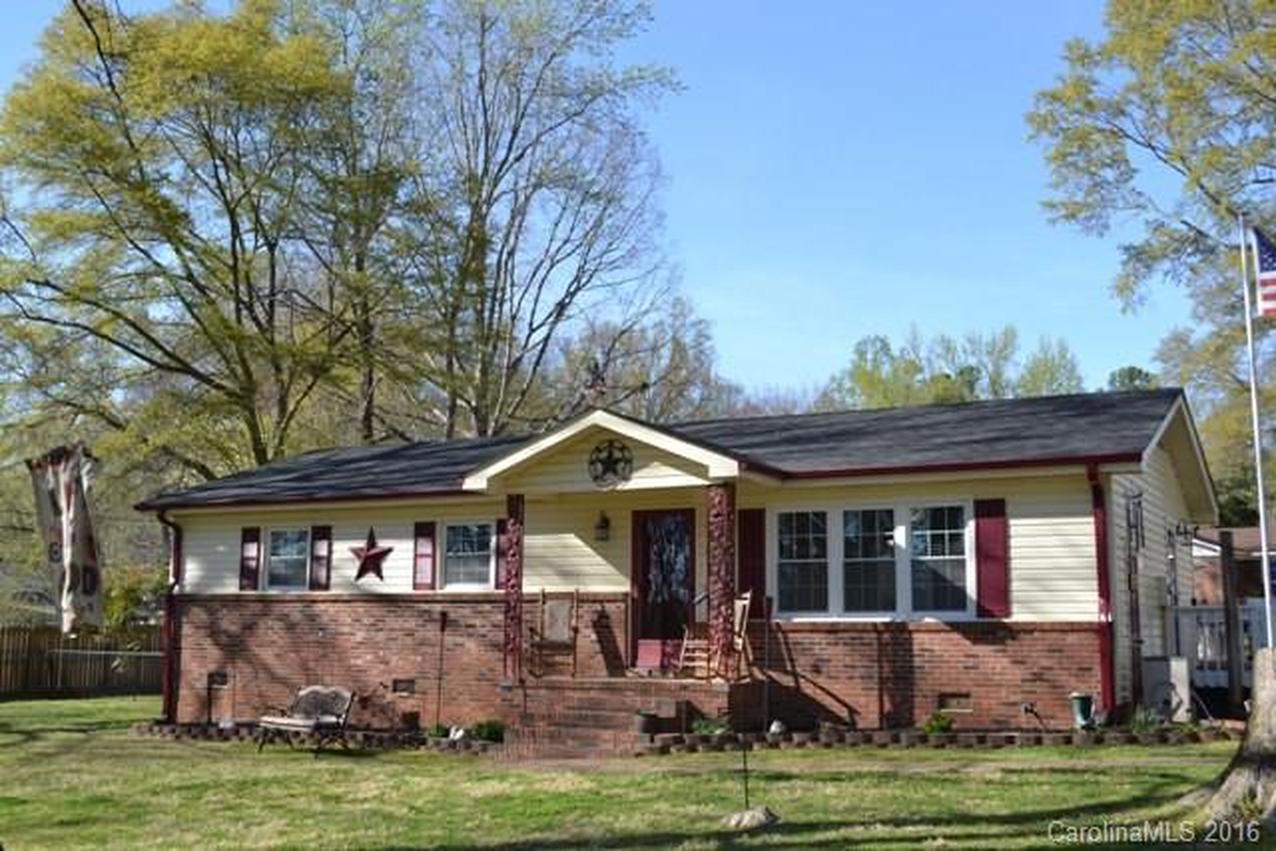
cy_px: 426
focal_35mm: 39
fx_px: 1383
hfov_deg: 49.5
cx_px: 638
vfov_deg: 34.2
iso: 100
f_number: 6.3
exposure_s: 1/160
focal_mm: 26
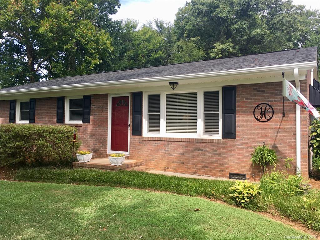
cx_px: 160
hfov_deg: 61.7
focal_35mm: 29
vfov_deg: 48.2
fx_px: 268
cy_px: 120
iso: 25
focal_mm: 4.15
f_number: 2.2
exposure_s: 1/519
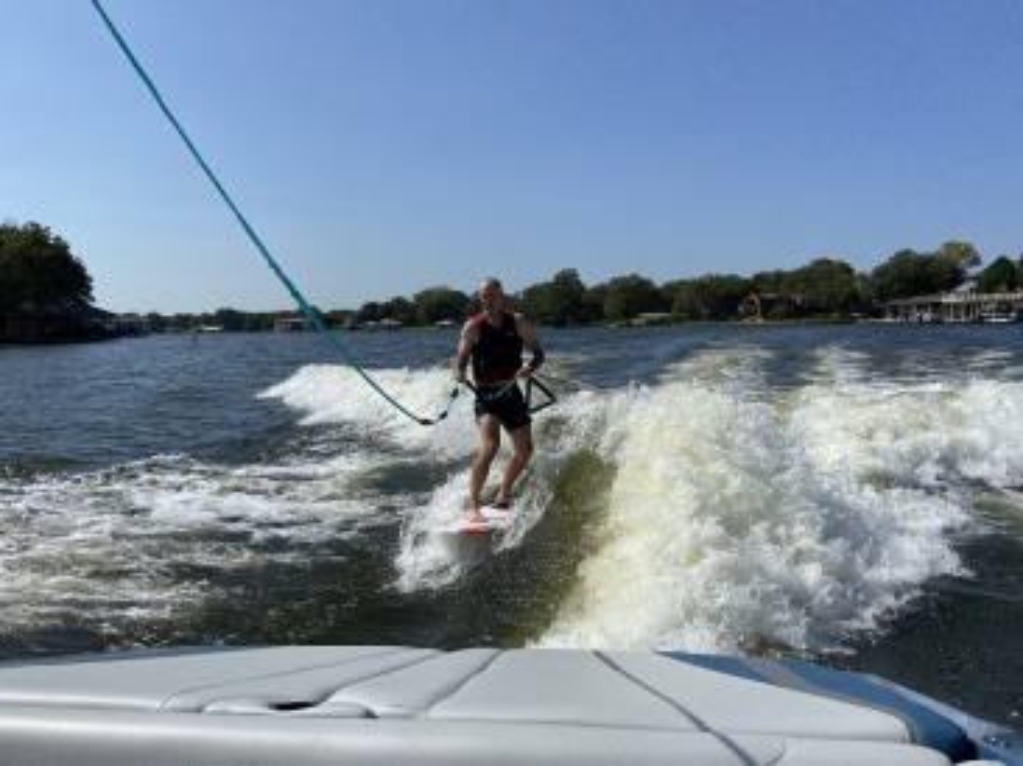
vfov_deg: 53.0
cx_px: 512
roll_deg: +1.4
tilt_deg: -4.8
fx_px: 768
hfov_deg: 67.3
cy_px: 383
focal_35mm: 26
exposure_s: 1/6061
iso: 32
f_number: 1.8
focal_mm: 4.25
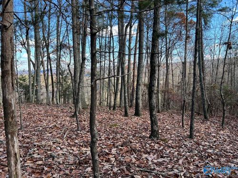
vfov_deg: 53.1
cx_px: 119
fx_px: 179
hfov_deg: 67.3
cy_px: 89
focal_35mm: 26
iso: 50
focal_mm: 5.7
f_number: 1.5
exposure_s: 1/493
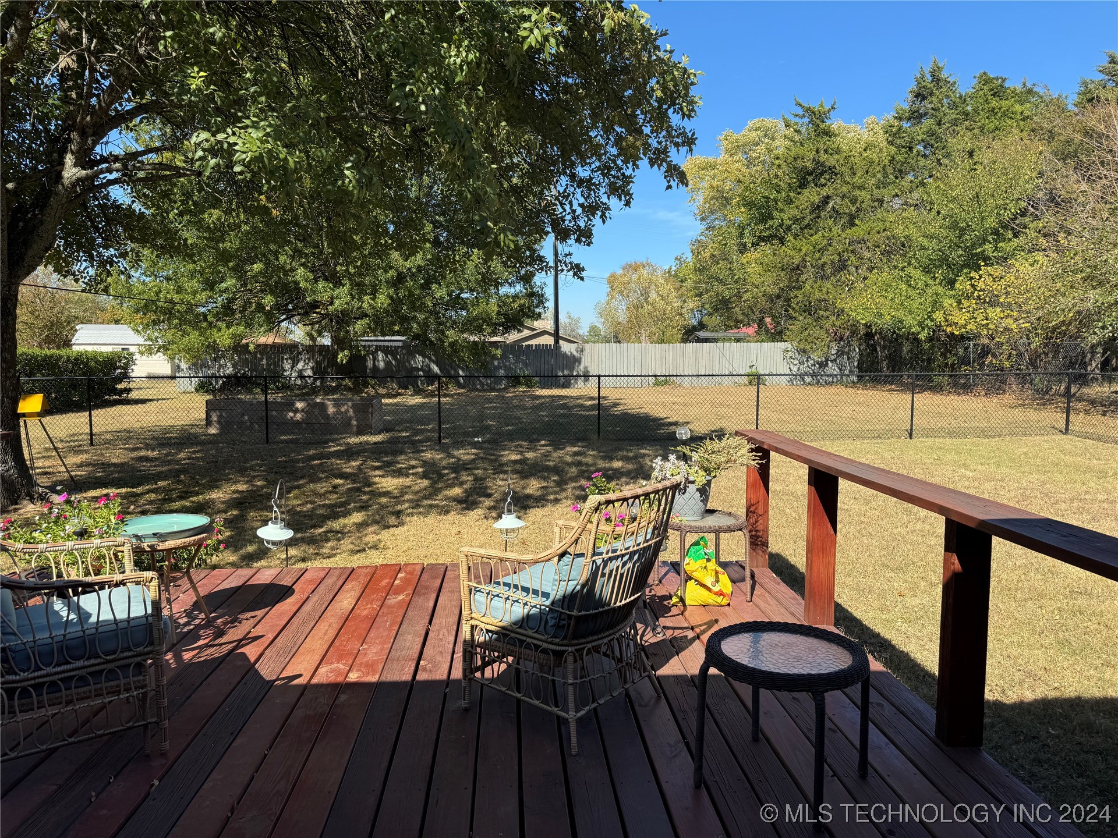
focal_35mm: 24
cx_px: 559
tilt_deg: -6.6
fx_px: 775
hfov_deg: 71.6
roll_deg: -1.2
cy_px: 419
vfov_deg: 56.8
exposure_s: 1/2252
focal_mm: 6.76
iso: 80
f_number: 1.78
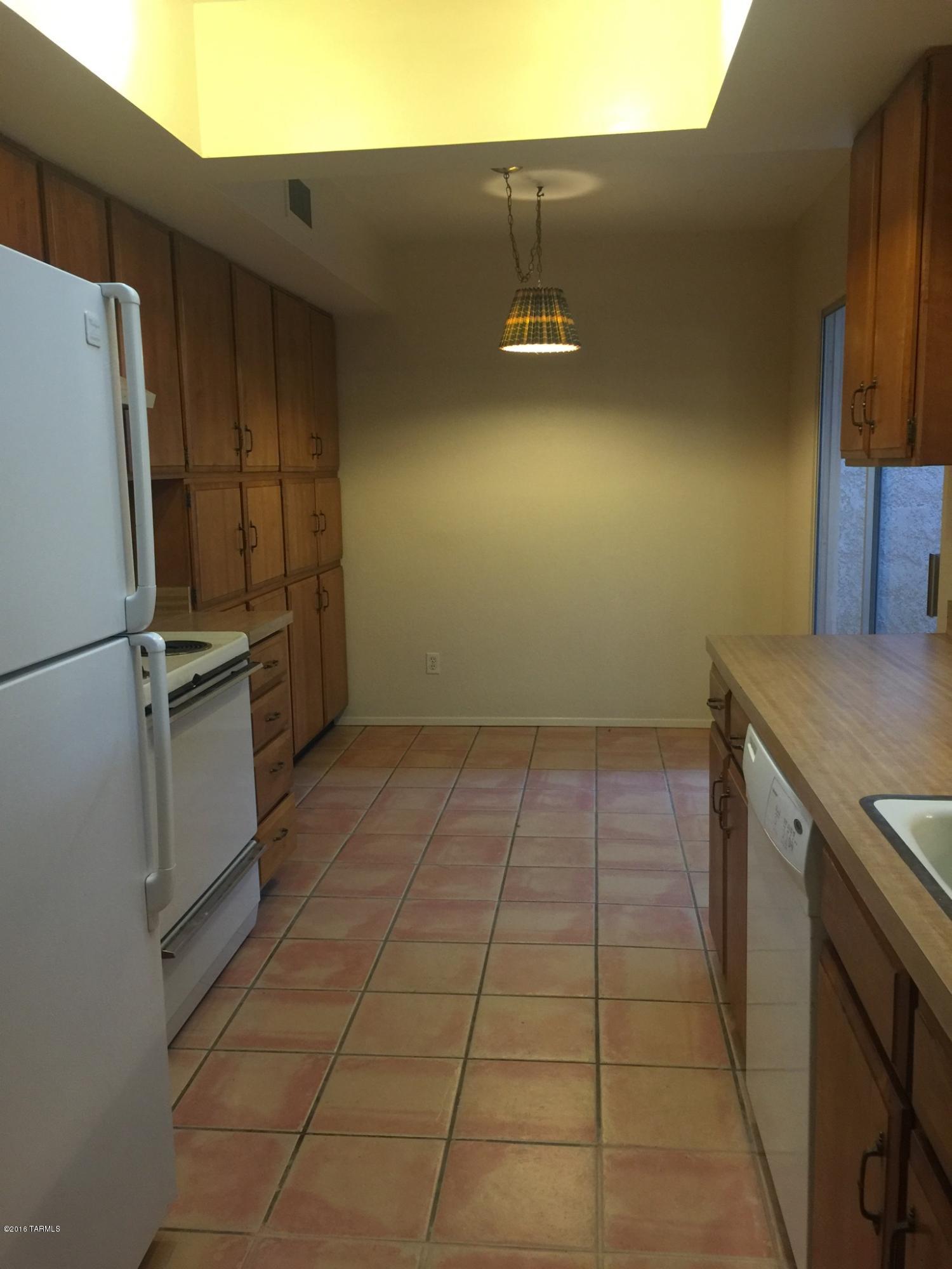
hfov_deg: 48.2
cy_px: 634
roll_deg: +0.3
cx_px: 476
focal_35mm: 29
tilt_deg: -8.5
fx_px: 1063
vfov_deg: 61.7
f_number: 2.2
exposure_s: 1/15
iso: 80
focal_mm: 4.15
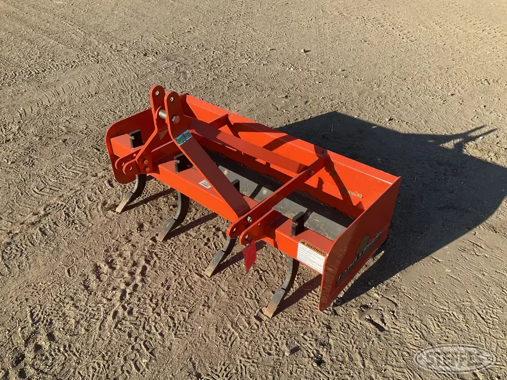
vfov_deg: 48.2
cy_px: 190
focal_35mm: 29
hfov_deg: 61.7
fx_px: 425
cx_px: 254
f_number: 1.8
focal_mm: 3
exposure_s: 1/1121
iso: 25
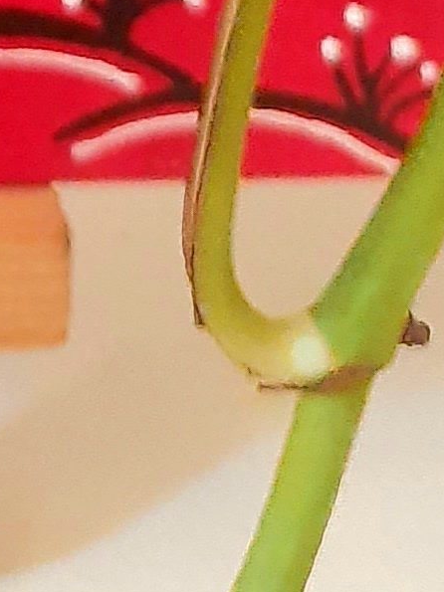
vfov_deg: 9.5
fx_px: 2874
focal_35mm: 168
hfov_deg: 8.3
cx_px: -524
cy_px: -1121
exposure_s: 1/20
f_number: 2
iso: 640
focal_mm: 4.6
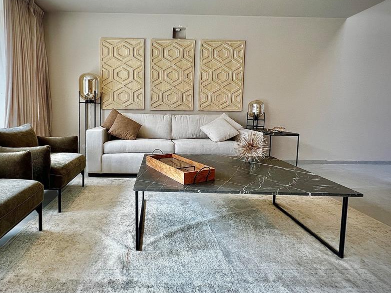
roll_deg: +0.0
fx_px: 192
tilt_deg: -4.8
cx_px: 152
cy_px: 129
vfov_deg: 74.4
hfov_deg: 89.6
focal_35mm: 17
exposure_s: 1/99
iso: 50
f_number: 1.8
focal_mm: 1.57
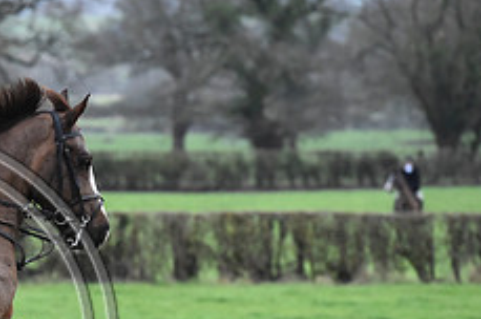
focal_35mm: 444
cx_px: -122
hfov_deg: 4.6
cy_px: 315
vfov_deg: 3.1
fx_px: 5924
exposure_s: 1/1250
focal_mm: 175
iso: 3200
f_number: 5.6
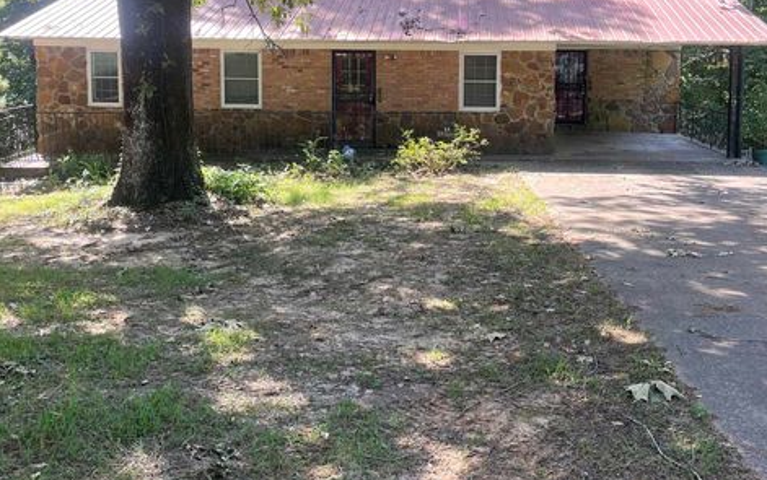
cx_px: 405
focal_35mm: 39
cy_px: 133
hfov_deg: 50.3
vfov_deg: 32.3
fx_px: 816
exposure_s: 1/164
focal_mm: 5.1
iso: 50
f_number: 1.6
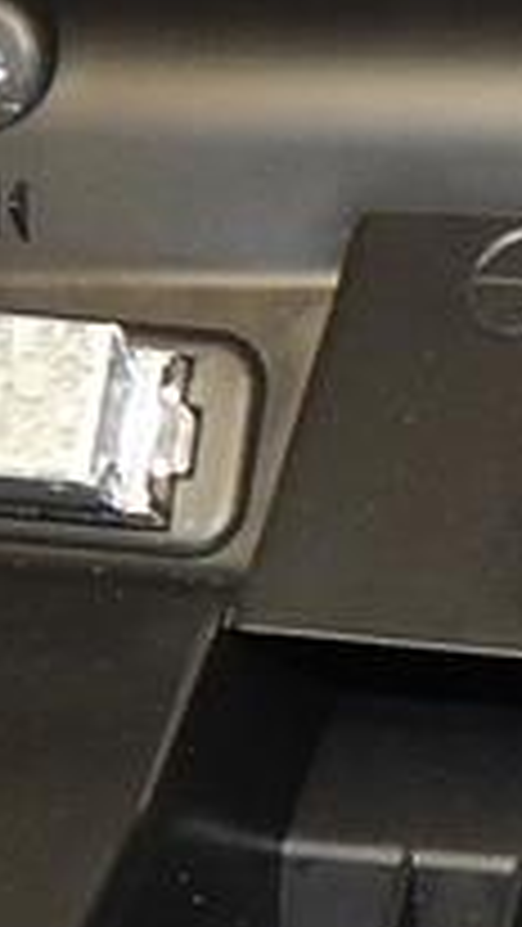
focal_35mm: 169
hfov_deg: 6.8
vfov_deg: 12.4
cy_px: 1143
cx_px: 1274
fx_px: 4155
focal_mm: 4.5
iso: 200
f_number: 3.1
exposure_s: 1/30
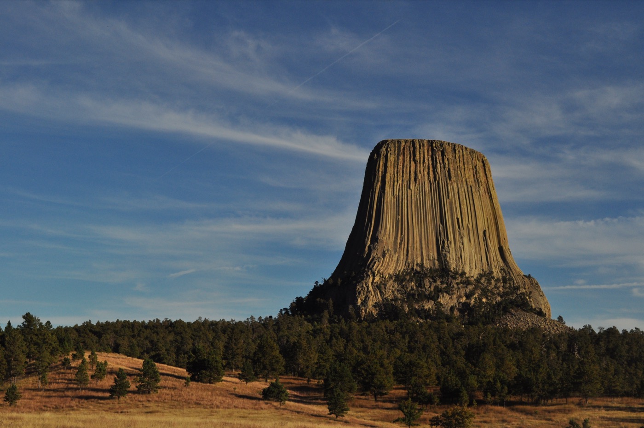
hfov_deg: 33.4
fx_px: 1072
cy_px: 214
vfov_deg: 22.6
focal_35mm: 60
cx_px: 322
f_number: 14
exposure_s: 1/800
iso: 400
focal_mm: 40
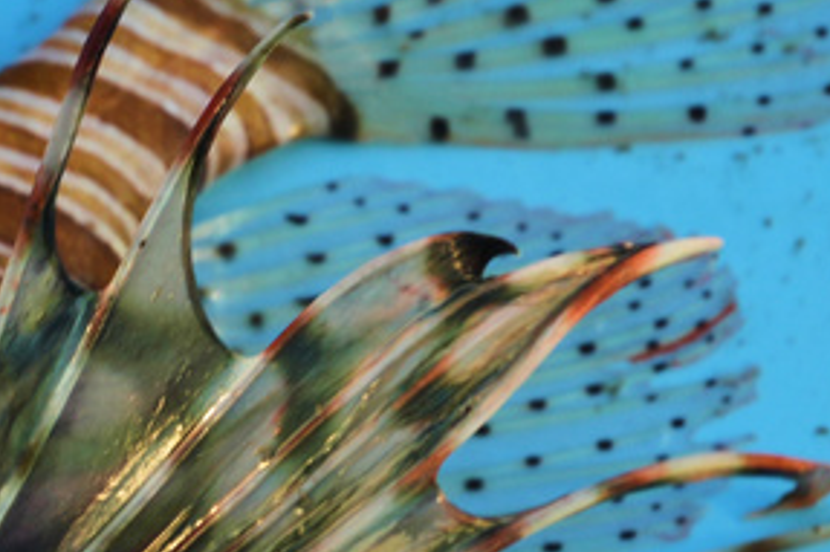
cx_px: 150
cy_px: 873
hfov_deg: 4.3
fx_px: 11083
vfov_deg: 2.8
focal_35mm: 481
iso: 200
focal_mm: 90
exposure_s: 1/100
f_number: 11
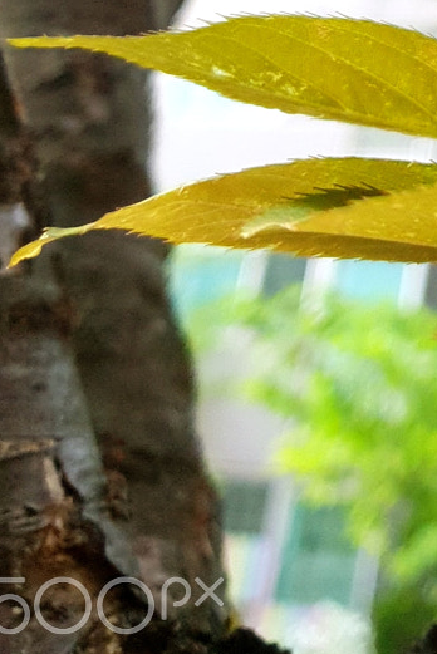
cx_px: 666
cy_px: -233
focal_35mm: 83
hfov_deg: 15.2
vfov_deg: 21.7
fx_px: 1509
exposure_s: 1/350
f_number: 1.5
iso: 200
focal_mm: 4.3
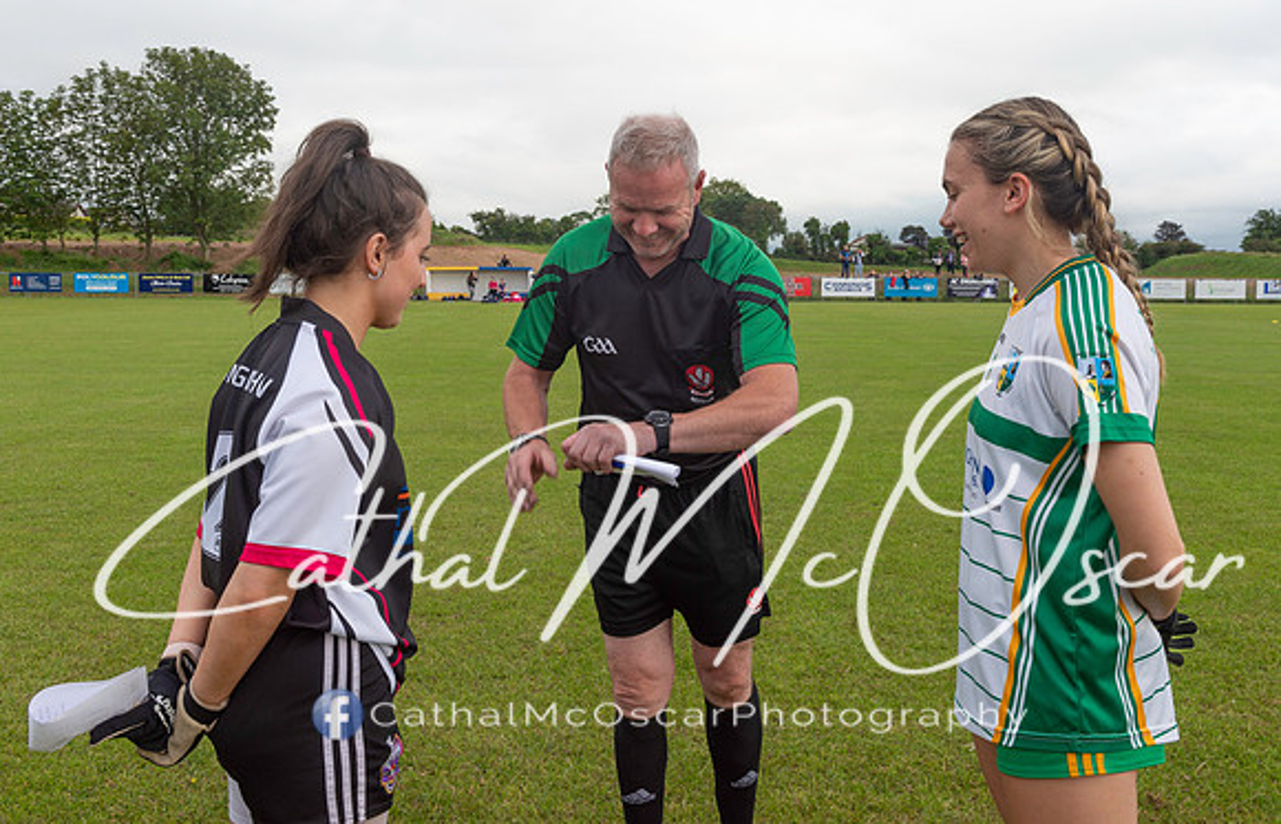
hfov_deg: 54.5
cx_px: 666
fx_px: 1244
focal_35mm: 35
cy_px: 343
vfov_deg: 36.6
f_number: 6.3
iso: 110
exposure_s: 1/100
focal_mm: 31
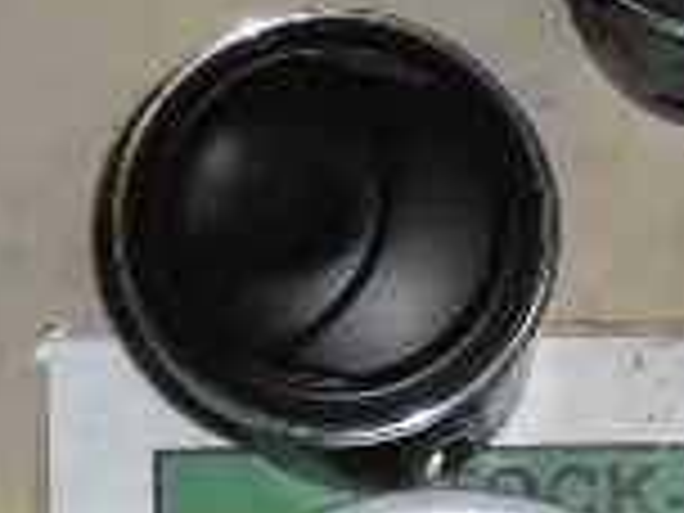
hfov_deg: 10.5
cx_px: 972
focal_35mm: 182
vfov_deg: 7.9
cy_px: 954
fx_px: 3596
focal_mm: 4.9
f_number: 3.5
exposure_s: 1/45
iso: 80
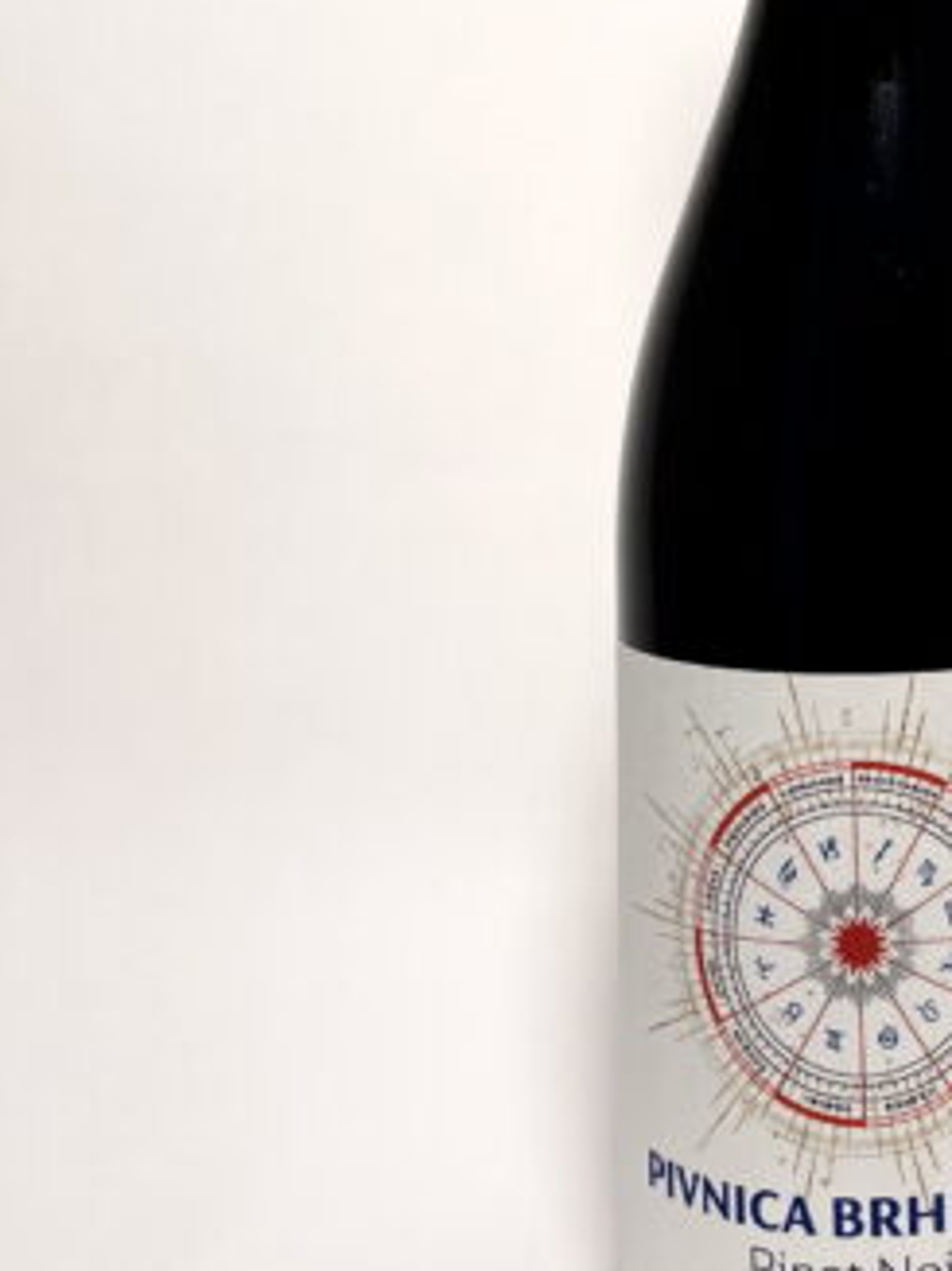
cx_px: 905
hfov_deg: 26.3
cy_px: 441
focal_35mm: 53
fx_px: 1945
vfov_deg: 35.9
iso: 32
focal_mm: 4.2
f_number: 1.6
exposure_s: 1/348
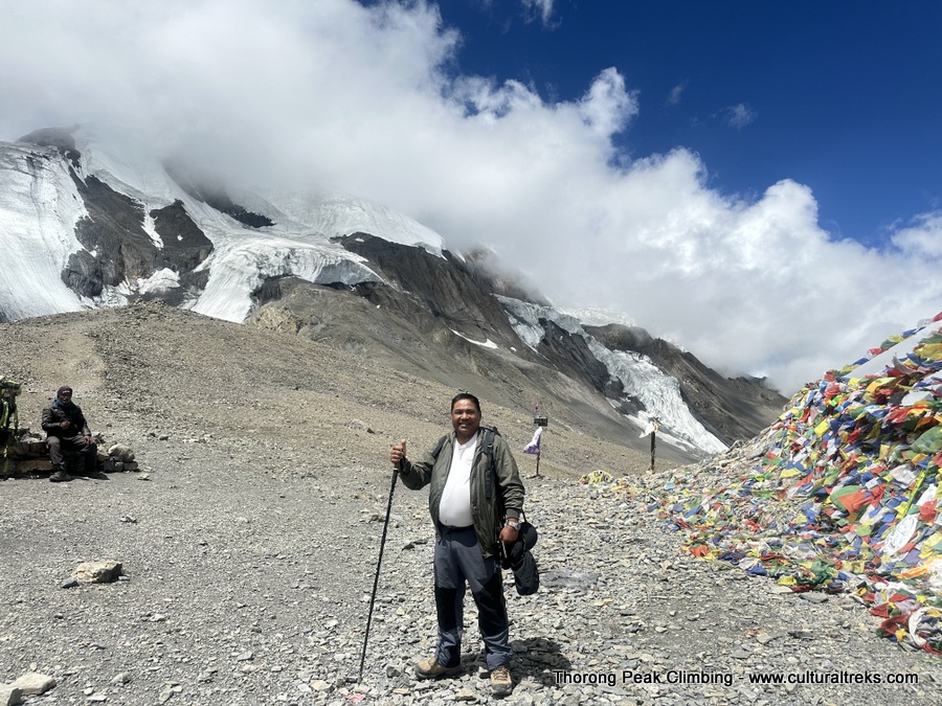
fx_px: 653
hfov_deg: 71.6
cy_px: 353
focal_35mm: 24
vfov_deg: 56.8
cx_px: 471
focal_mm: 6.86
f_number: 1.78
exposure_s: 1/6211
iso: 80
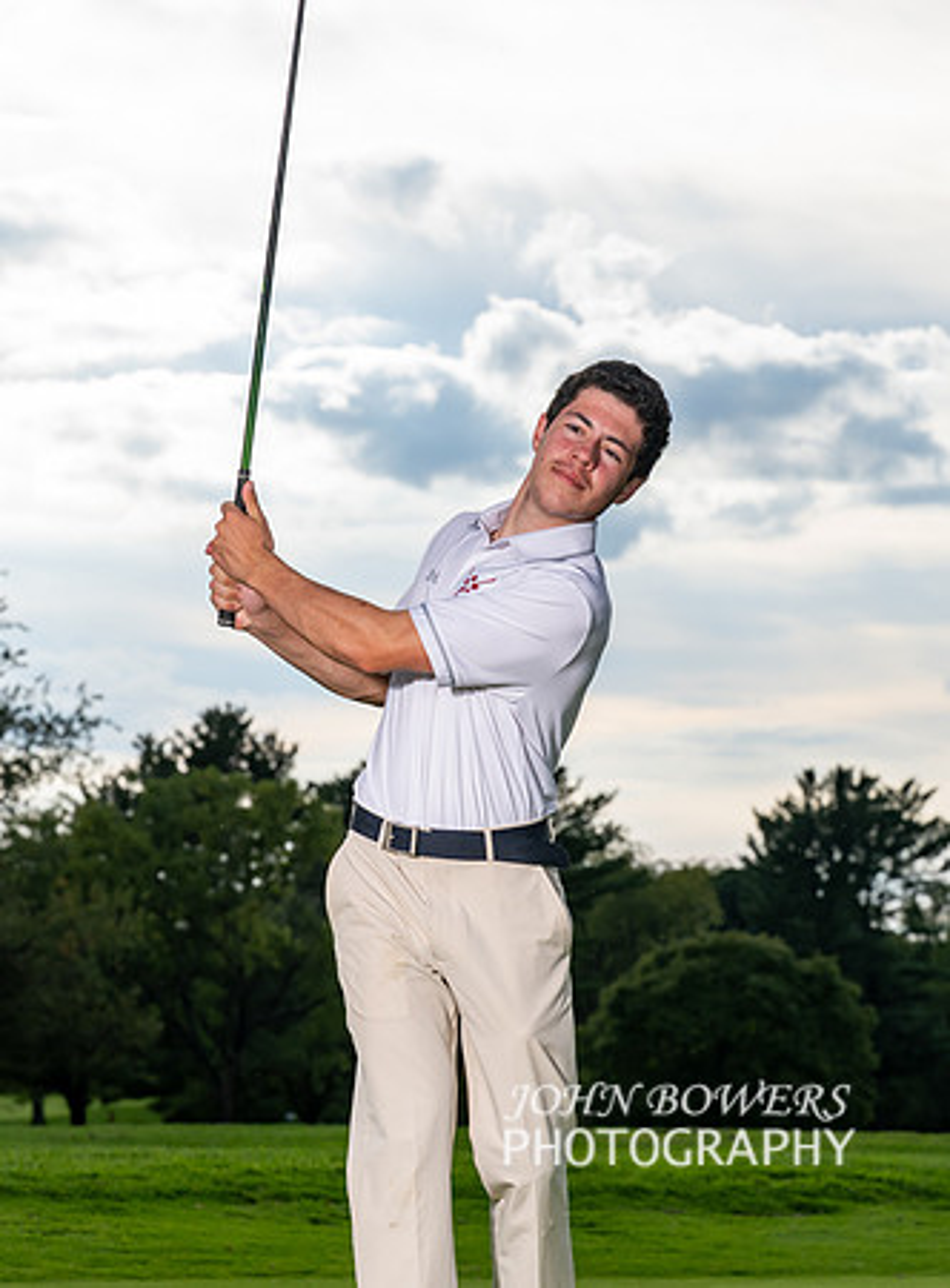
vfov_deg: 16.2
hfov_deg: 12.0
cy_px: 686
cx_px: 382
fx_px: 4517
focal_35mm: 122
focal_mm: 70
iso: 160
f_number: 6.3
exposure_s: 1/500
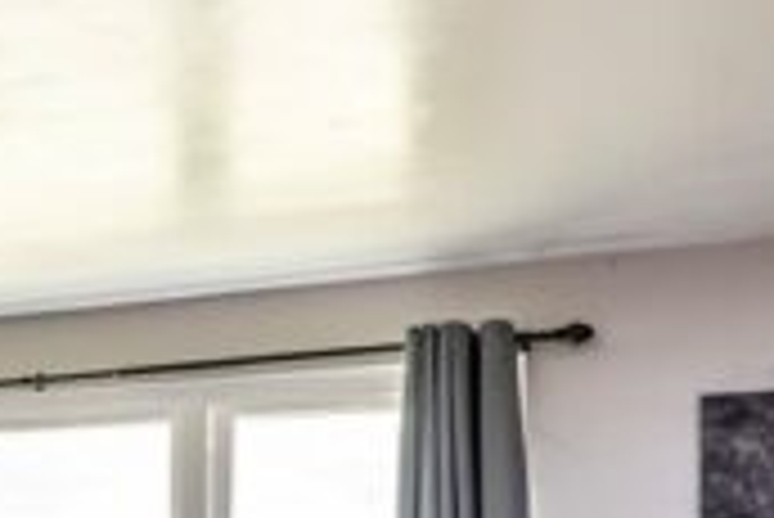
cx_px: 184
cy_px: 658
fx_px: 1399
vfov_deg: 19.5
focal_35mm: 65
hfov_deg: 30.4
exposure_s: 1/60
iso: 2500
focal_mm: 14
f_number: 8
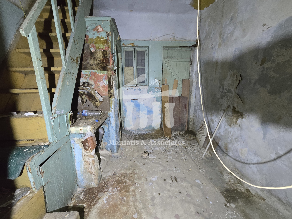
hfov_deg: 106.2
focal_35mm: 13
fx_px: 110
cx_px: 146
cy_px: 110
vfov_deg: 89.9
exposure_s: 1/50
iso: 1000
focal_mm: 2.2
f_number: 2.2
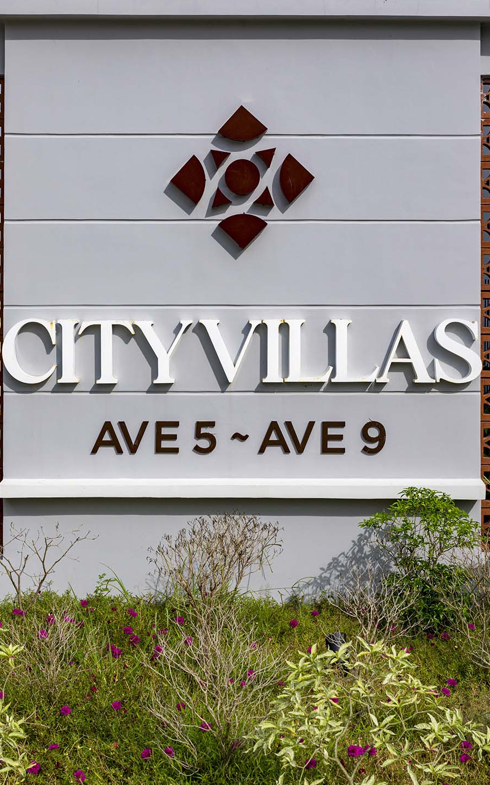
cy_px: 391
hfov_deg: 29.2
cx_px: 243
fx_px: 940
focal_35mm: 44
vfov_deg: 45.3
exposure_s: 1/640
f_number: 8
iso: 140
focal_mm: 43
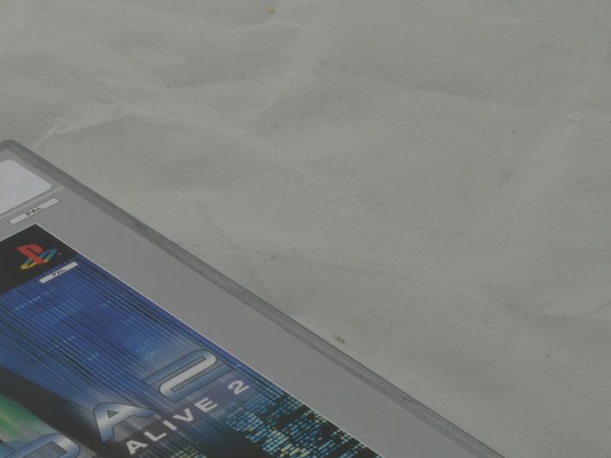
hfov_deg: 13.1
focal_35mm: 149
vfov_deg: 9.9
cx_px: 57
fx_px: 2630
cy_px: 451
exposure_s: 1/3
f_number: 20
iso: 100
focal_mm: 40
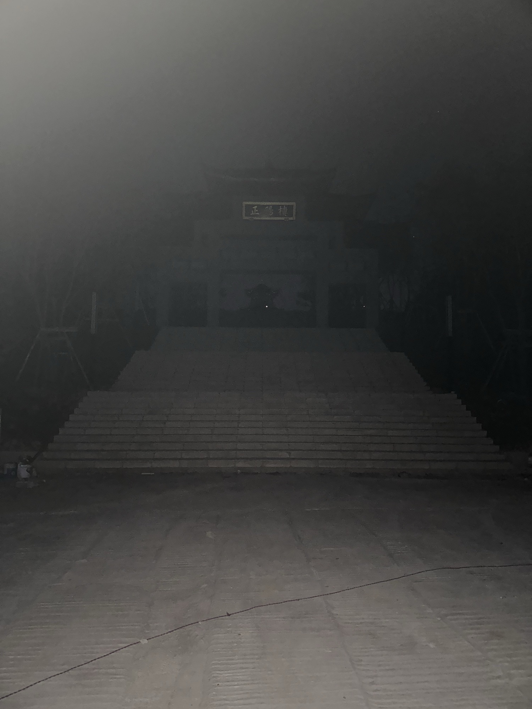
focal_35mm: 24
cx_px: 266
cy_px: 354
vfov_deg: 71.6
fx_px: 492
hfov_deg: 56.8
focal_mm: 6.86
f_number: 1.78
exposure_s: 1/4
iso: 1250
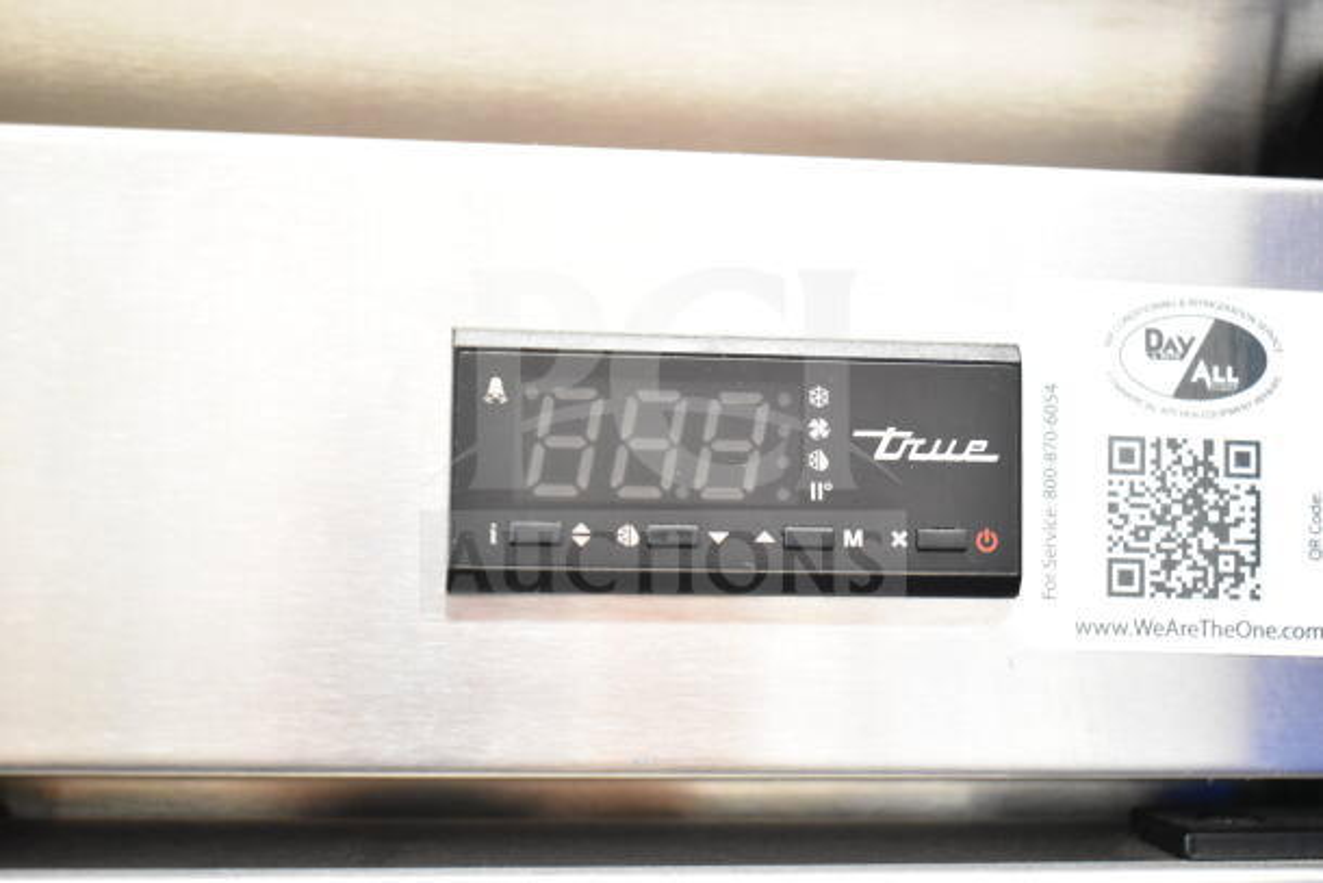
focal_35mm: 51
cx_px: 662
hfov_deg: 38.9
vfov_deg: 26.5
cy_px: 442
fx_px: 1875
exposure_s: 1/50
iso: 4000
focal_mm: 34
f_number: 4.5
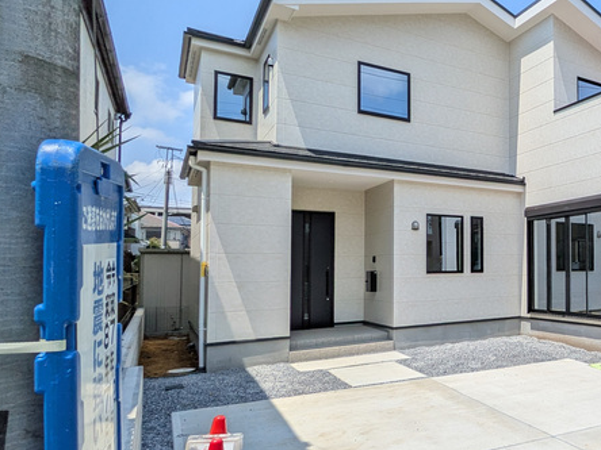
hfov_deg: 48.1
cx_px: 616
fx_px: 521
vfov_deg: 46.7
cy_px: 245
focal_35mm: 30
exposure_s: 1/2237
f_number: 2.2
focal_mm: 1.83
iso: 53
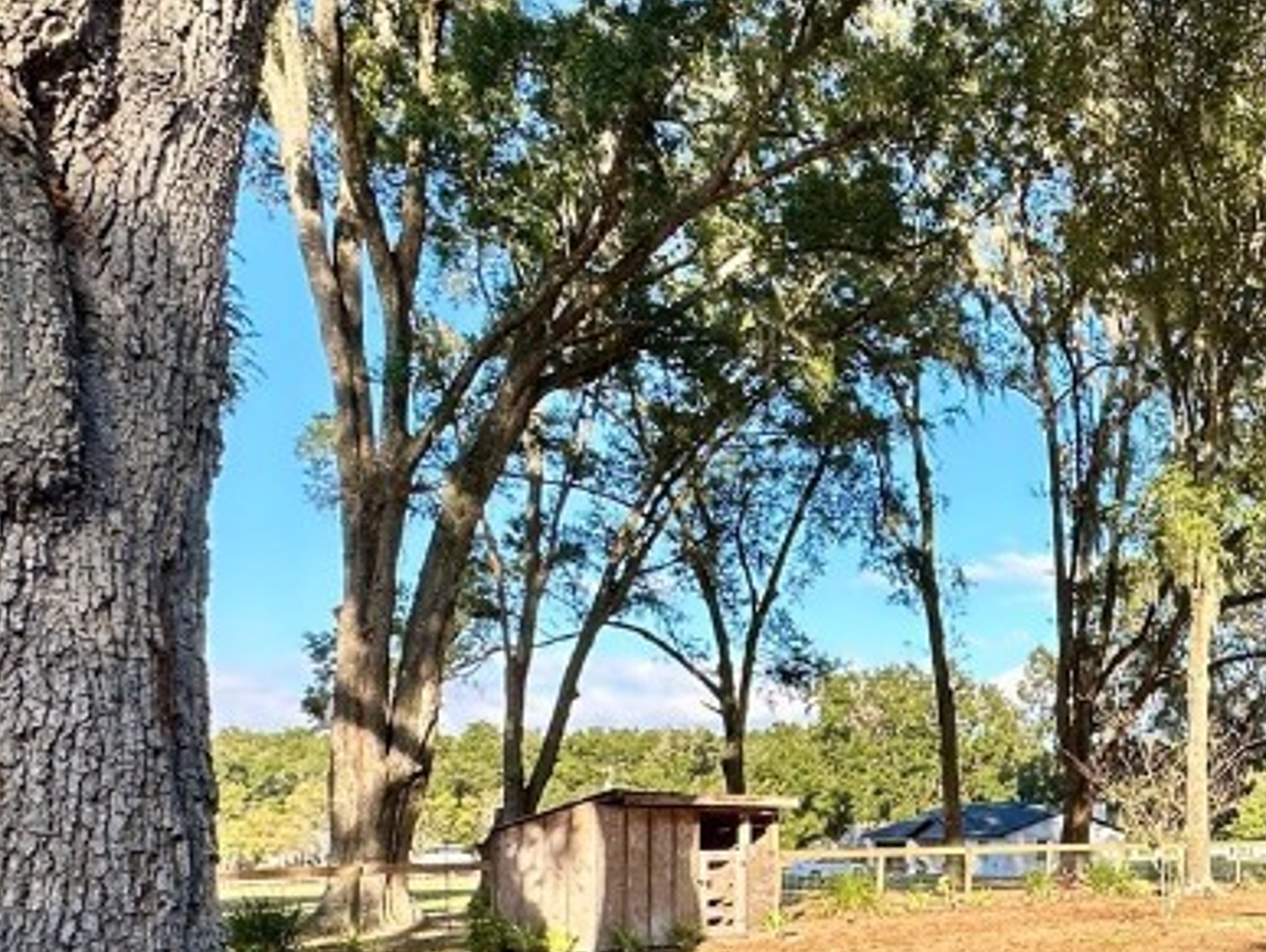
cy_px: 736
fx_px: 1354
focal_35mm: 37
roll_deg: +0.1
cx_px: 1266
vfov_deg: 37.6
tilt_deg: +5.6
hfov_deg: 43.1
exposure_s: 1/396
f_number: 2.2
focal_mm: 2.22
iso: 40
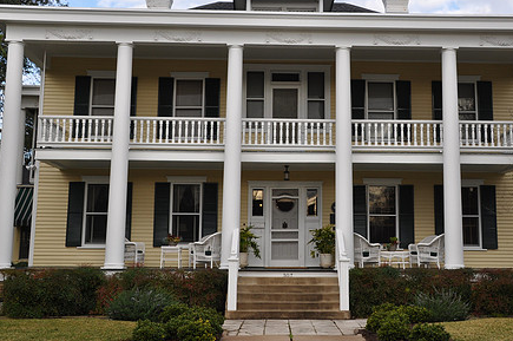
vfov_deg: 25.9
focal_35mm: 52
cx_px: 292
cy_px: 143
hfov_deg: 38.2
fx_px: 740
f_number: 9
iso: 200
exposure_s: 1/80
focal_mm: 26
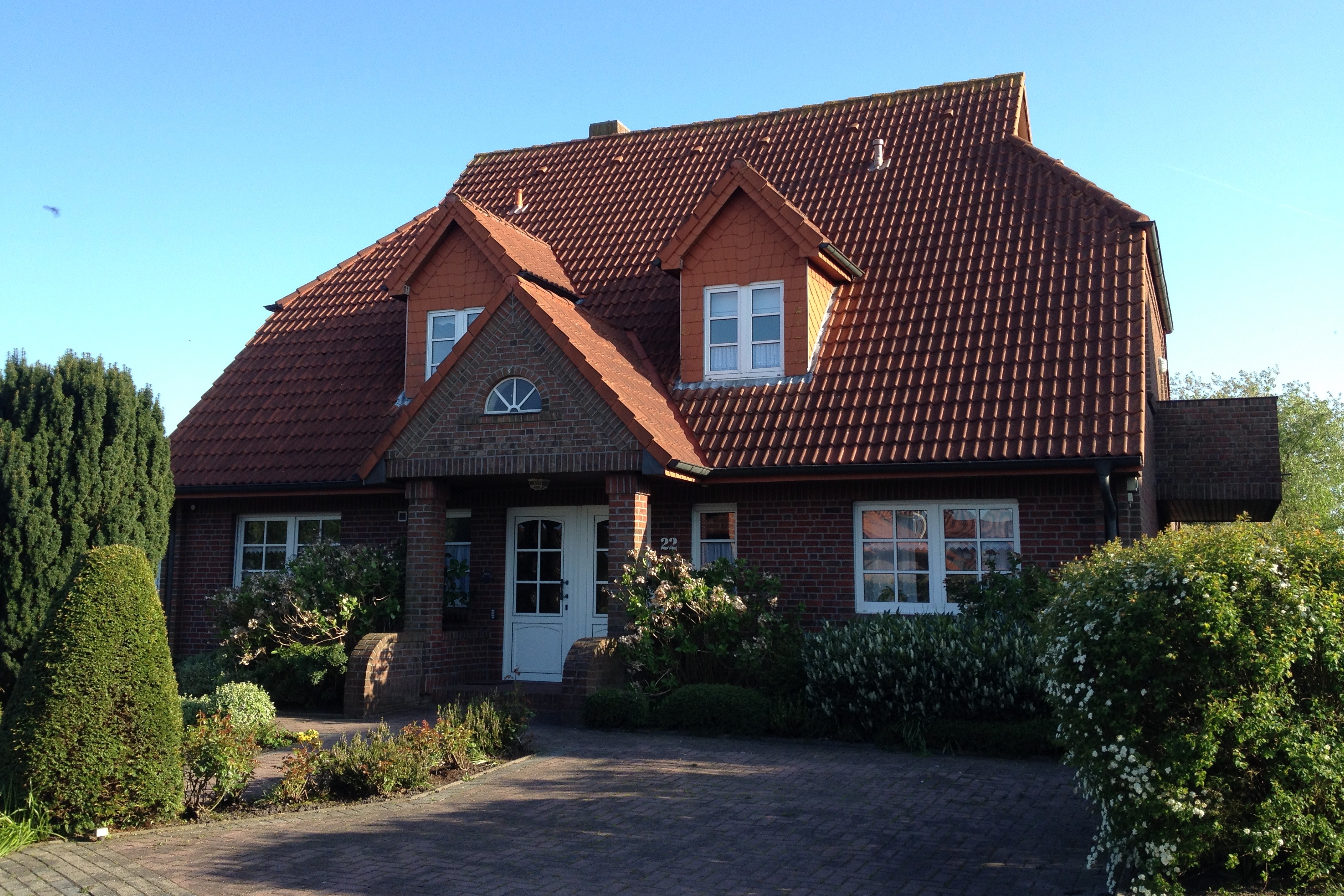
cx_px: 668
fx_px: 1381
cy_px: 416
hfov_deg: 51.9
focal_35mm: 37
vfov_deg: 35.9
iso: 50
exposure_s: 1/525
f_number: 2.4
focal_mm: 4.28
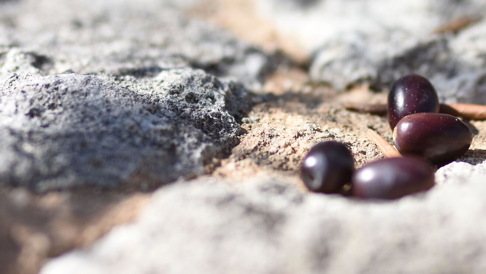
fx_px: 3131
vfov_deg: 5.0
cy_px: 134
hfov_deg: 8.8
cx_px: 425
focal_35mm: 243
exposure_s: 1/8000
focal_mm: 85
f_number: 1.7
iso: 250
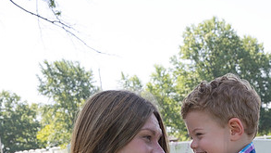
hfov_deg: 24.4
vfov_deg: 12.9
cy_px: 255
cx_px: 177
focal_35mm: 87
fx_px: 625
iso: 400
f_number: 10
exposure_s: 1/200
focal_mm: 42
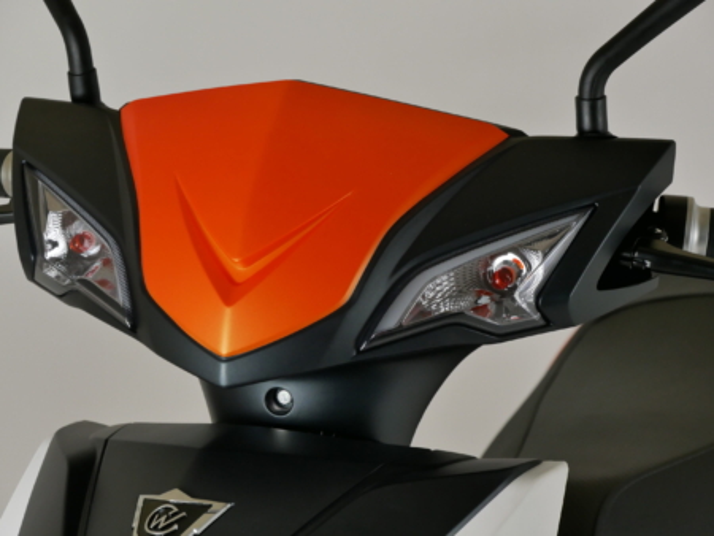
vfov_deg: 10.8
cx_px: 357
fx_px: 2848
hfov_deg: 14.3
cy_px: 268
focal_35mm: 138
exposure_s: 1/160
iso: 640
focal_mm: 69
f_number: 5.4
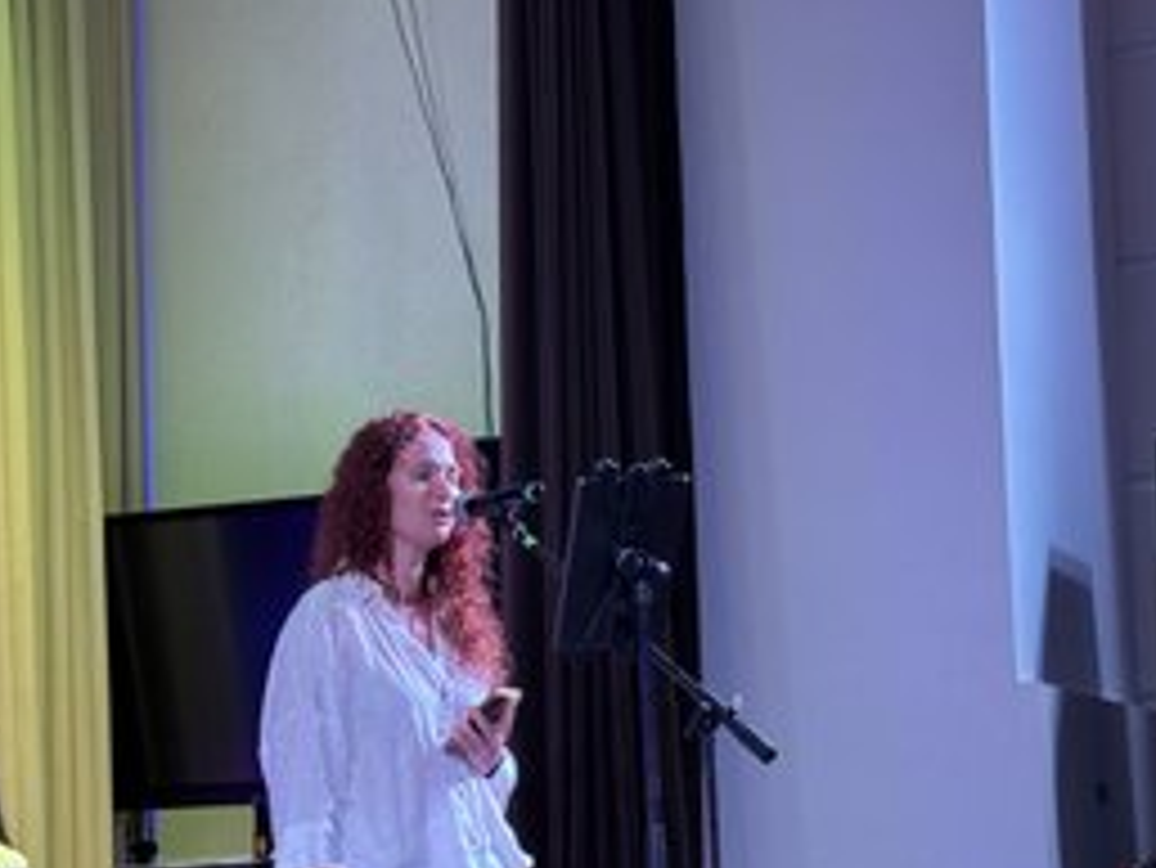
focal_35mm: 81
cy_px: 589
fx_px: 2706
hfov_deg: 24.1
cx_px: 504
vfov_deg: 18.2
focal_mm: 5.96
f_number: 1.6
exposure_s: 1/42
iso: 160
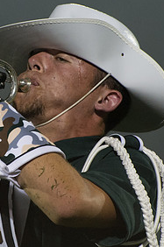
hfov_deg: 2.2
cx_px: 21
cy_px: 111
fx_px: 4362
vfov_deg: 3.2
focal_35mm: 636
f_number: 5.3
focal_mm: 220
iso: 3200
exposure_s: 1/160
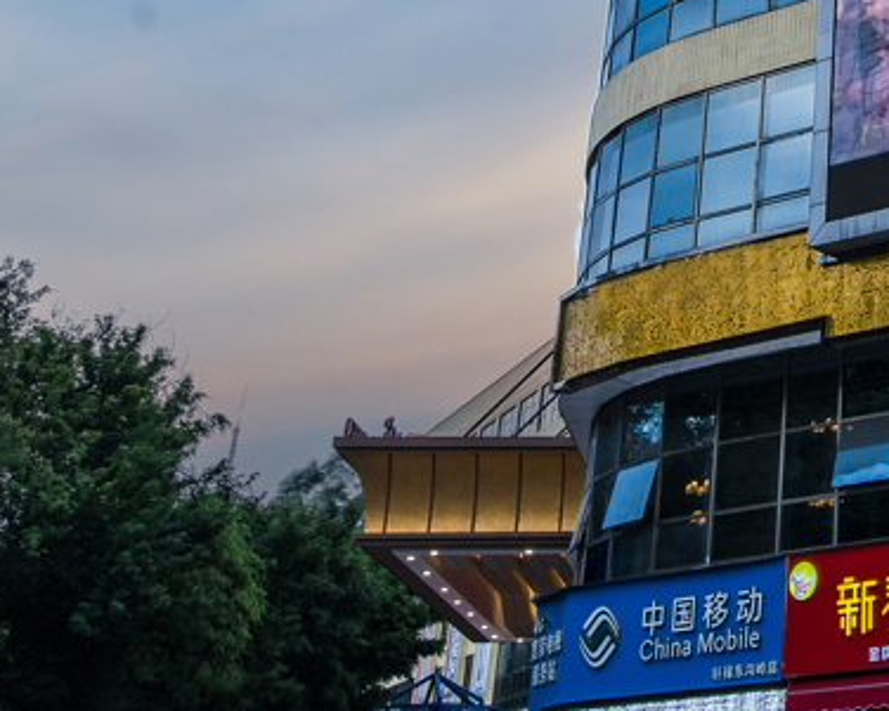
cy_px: -273
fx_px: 1737
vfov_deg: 20.6
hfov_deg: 25.7
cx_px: 1064
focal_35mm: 66
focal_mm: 15
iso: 100
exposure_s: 1/40
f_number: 10
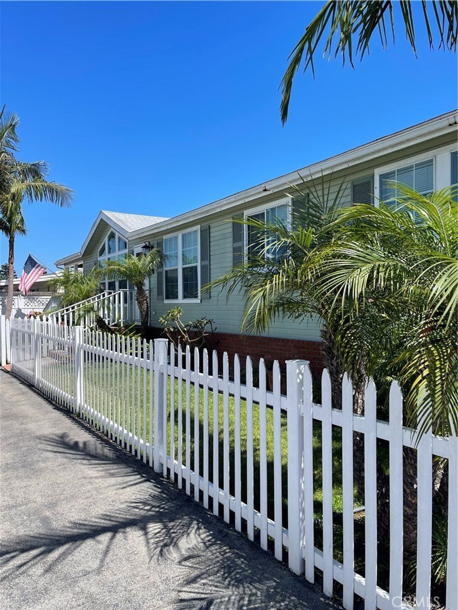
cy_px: 305
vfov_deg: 69.4
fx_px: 441
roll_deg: +0.3
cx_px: 229
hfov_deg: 54.9
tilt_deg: -0.6
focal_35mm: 25
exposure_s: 1/2247
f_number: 1.6
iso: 32
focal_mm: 5.1
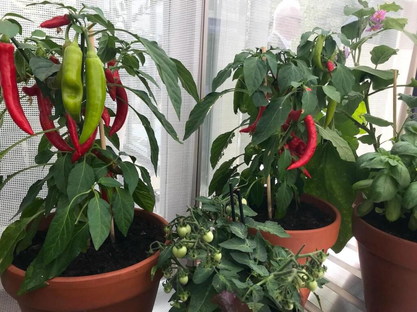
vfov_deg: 49.7
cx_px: 208
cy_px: 156
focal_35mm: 28
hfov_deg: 63.4
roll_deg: -4.1
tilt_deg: -12.1
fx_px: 337
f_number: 1.8
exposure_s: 1/939
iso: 20
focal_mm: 3.99
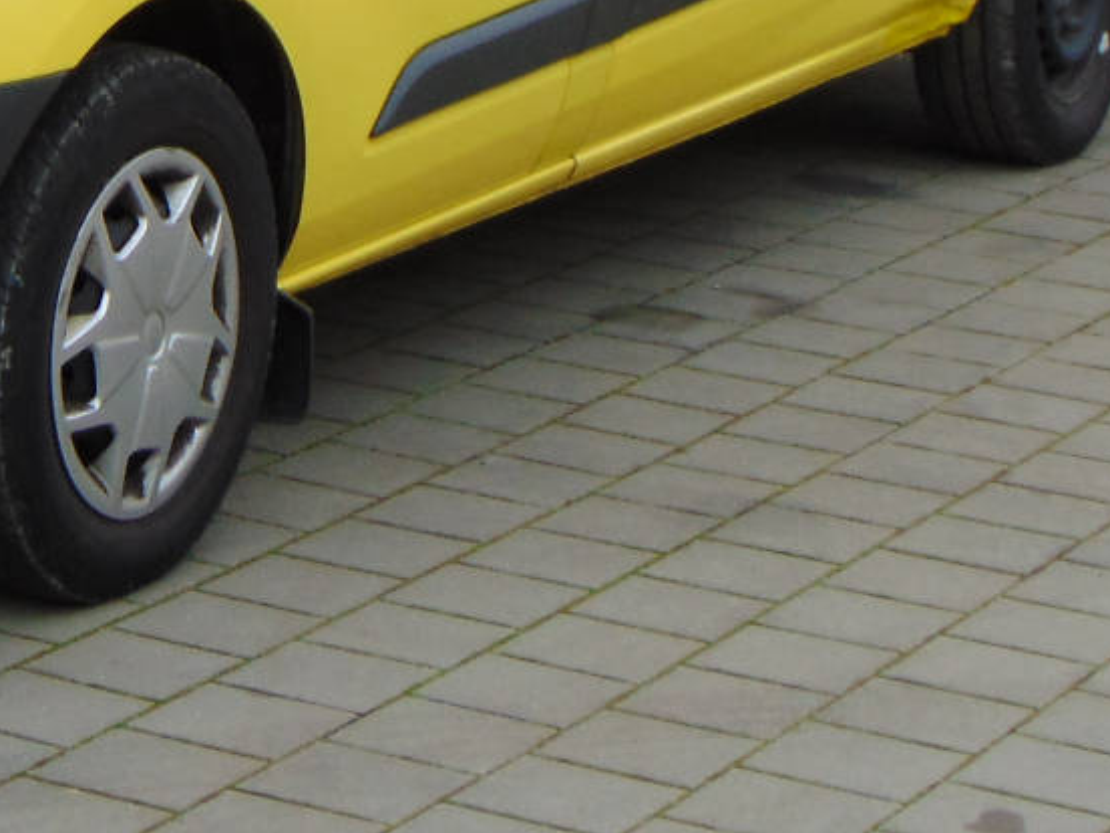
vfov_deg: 10.1
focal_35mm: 145
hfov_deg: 13.4
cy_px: -179
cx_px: -70
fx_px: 4650
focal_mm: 9
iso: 80
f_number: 3.5
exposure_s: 1/100
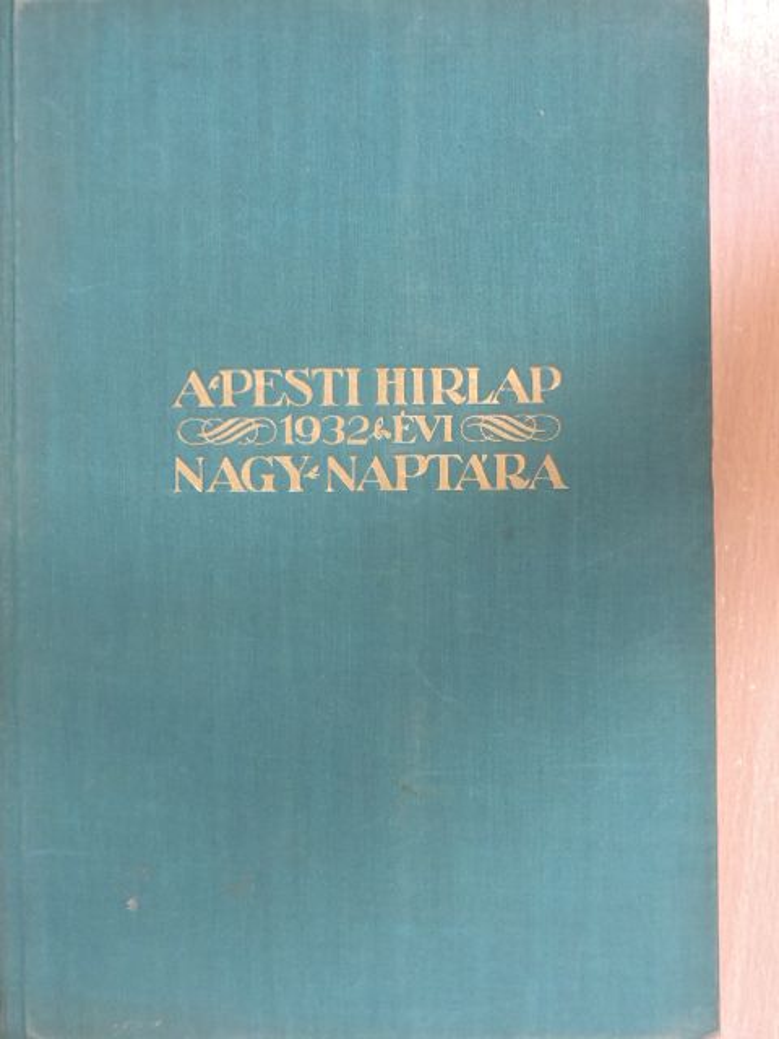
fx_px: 1500
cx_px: 390
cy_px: 520
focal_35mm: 50
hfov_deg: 29.1
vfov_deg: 38.2
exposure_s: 1/8
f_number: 4
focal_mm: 9
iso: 500
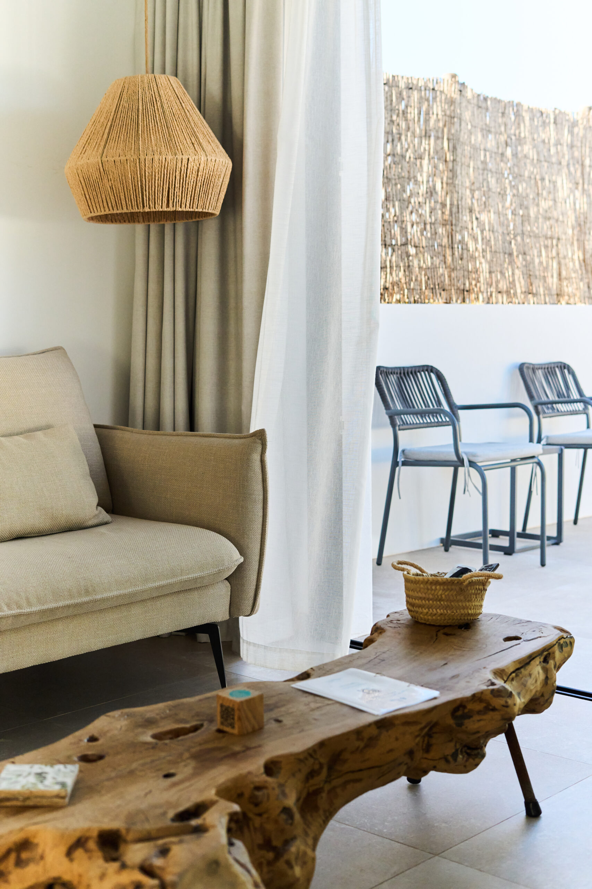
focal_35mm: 50
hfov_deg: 27.0
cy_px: 444
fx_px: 1233
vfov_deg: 39.6
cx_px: 296
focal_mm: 50
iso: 1250
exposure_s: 1/2000
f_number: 4
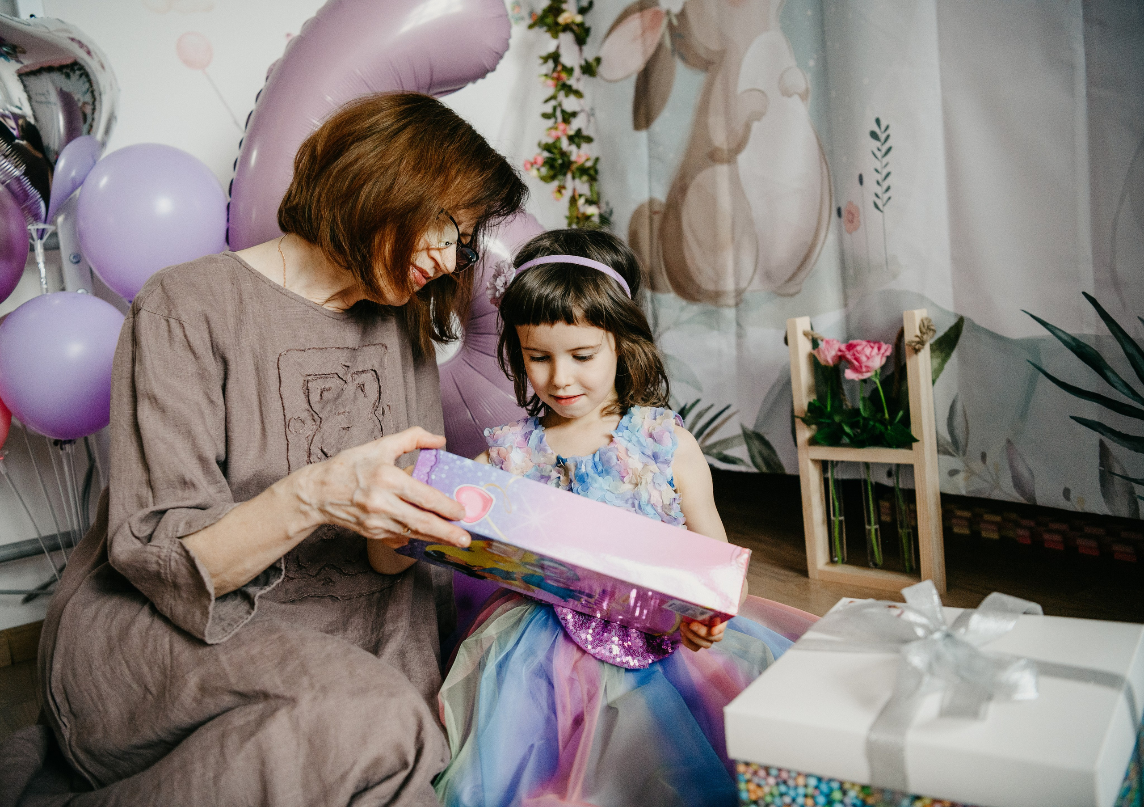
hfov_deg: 56.0
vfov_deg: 41.1
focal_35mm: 33
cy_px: 404
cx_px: 539
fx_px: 1075
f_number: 3.2
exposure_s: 1/320
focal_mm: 32
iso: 1250
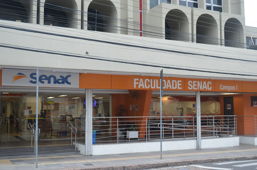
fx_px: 310
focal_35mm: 44
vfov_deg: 30.8
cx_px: 128
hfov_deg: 45.0
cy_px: 85
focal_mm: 29
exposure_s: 1/100
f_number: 5
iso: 400
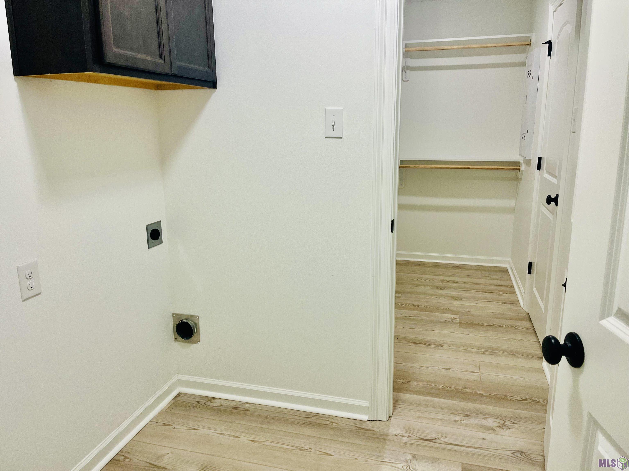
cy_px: 236
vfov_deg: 53.1
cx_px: 314
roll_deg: +1.4
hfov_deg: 67.3
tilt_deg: -12.4
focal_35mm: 26
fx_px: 472
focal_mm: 5.1
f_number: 1.6
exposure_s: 1/60
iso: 64
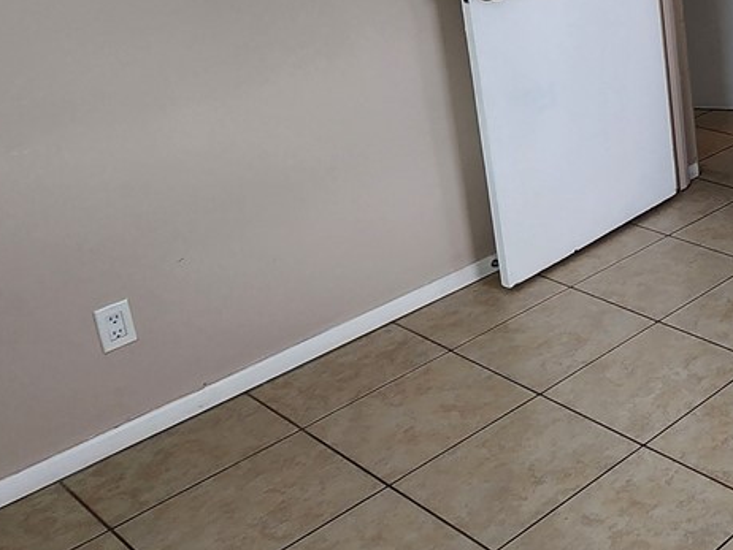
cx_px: 941
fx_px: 953
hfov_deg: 32.3
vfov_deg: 29.7
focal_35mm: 45
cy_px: -21
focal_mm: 2.2
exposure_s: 1/60
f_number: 2.2
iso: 50
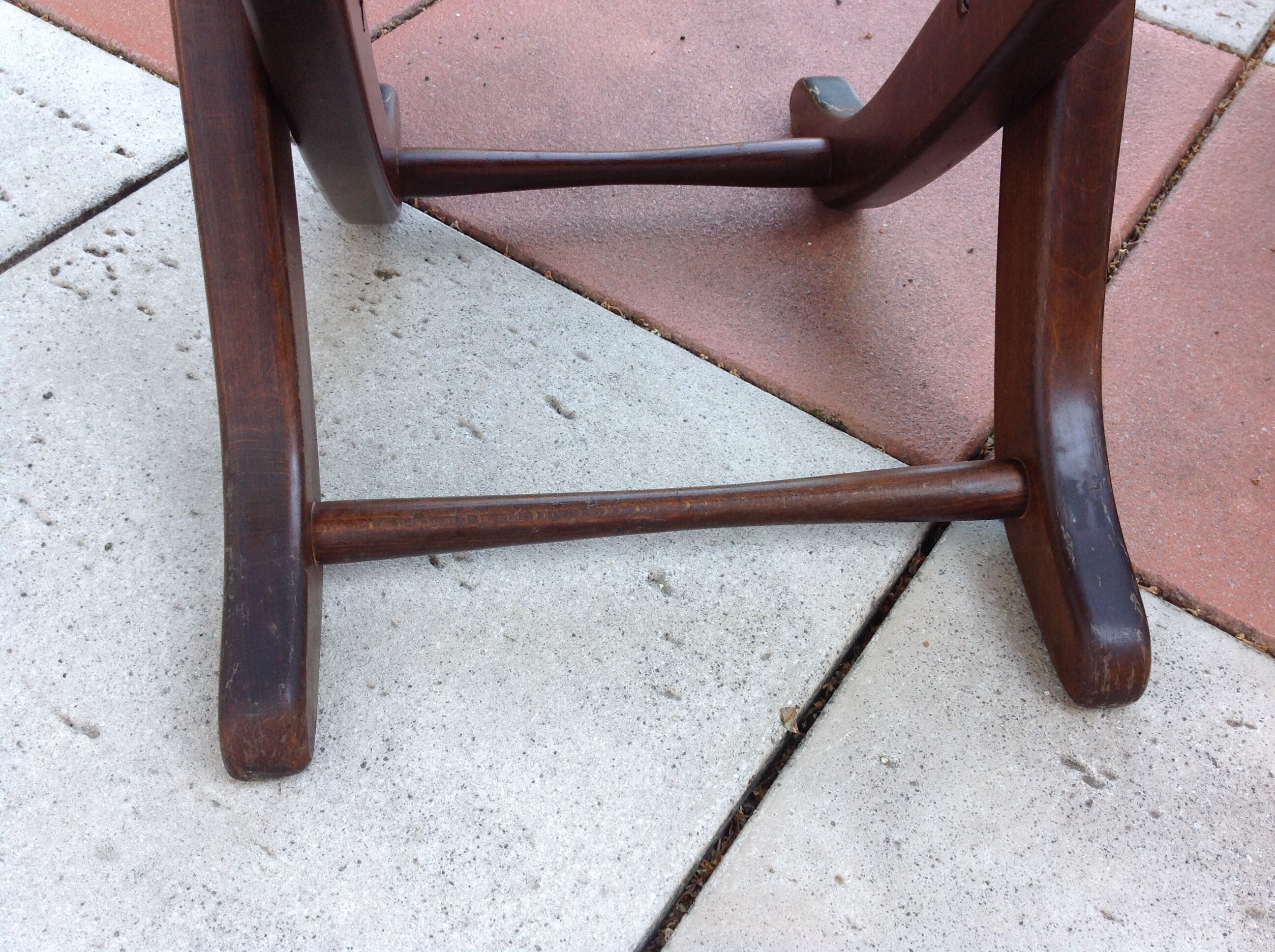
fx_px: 1287
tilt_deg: -52.3
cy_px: 476
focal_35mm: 35
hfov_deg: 52.7
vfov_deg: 40.6
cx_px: 638
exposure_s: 1/60
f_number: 2.4
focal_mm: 4.28
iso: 50
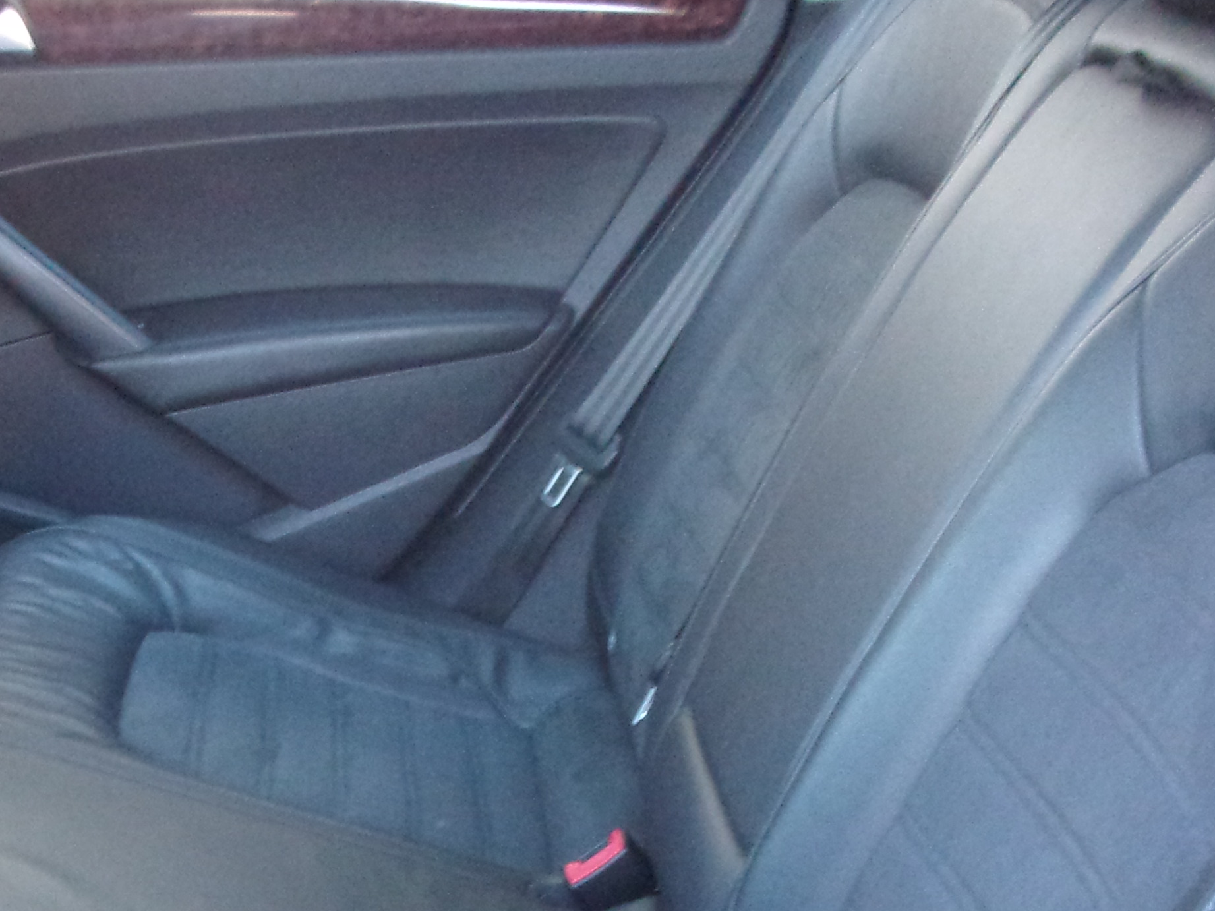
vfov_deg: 20.3
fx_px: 2457
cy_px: 916
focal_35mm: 70
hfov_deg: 27.5
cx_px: 338
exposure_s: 1/22
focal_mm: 5.1
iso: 400
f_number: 3.9
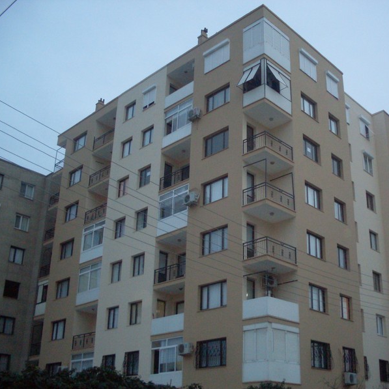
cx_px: 248
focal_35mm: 45
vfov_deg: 37.6
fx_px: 572
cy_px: 195
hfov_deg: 37.3
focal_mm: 6.3
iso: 240
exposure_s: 1/45
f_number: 2.8
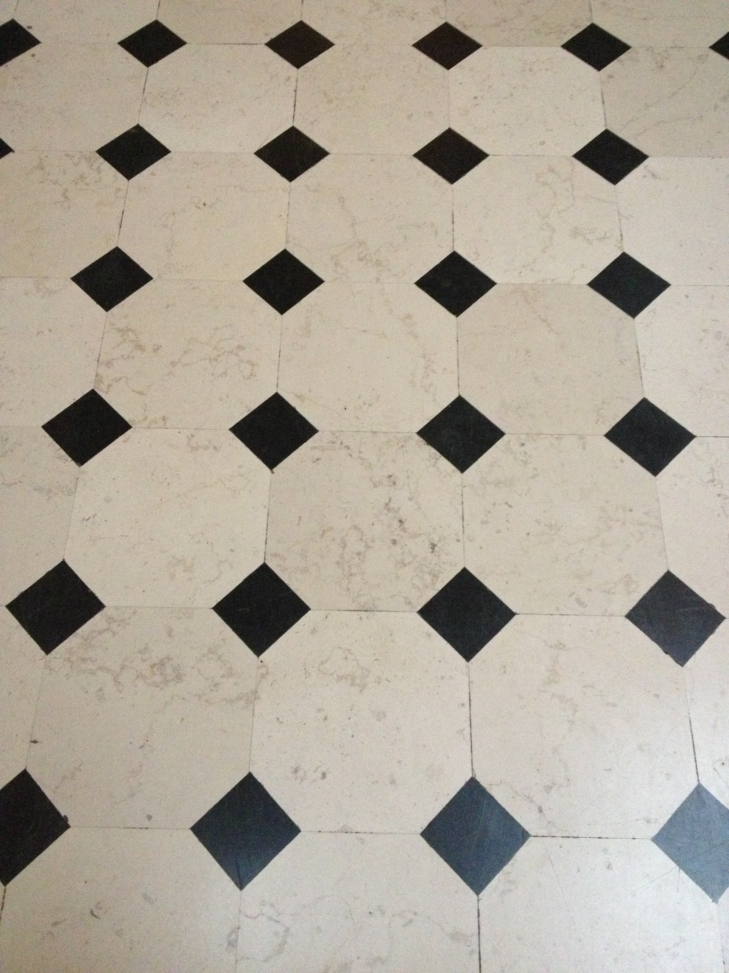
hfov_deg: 40.7
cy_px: 486
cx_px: 364
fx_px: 983
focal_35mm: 35
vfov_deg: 52.6
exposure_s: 1/15
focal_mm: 4.28
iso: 500
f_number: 2.4
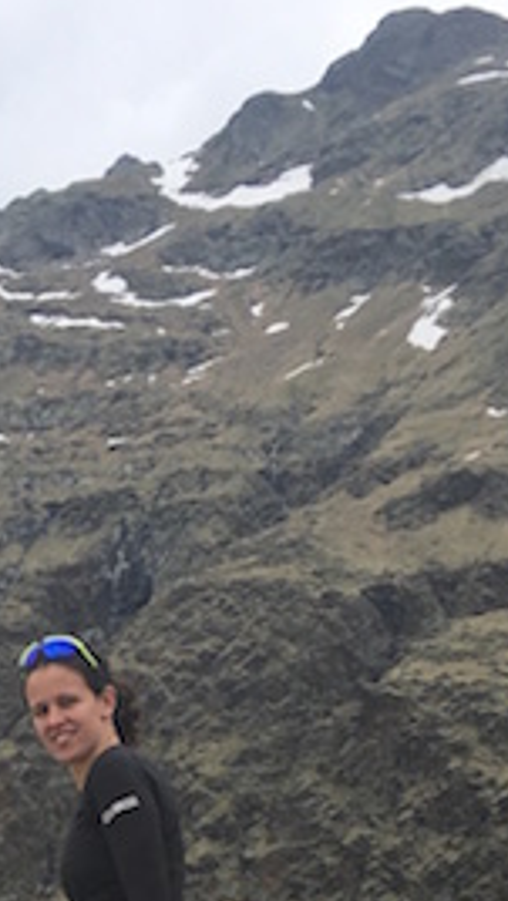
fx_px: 2822
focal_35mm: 118
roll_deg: -0.6
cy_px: 1533
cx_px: -118
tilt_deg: -7.4
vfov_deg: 15.9
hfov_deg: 10.1
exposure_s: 1/1131
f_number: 2.2
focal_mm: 4.15
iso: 25
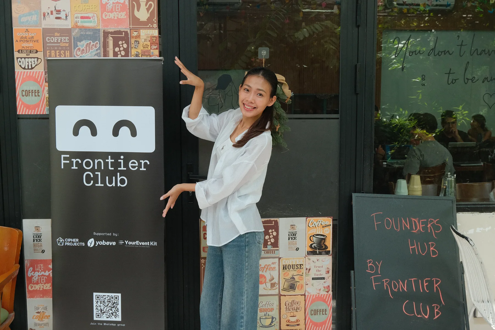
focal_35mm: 41
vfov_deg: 32.6
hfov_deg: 47.4
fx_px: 564
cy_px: 165
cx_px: 248
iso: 1000
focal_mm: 27.1
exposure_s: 1/250
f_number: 5.6
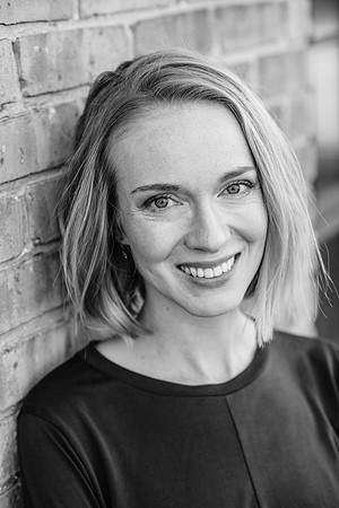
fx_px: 1201
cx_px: 170
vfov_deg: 23.9
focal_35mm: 85
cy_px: 254
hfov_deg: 16.1
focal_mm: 85
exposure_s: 1/250
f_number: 3.2
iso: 200
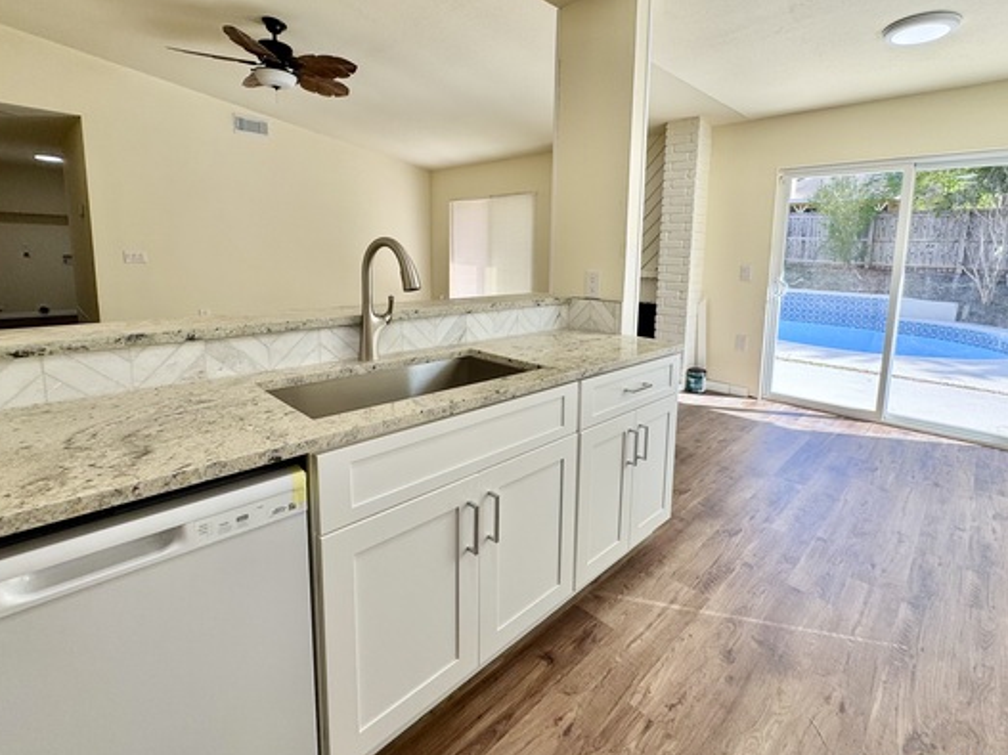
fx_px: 495
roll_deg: -2.1
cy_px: 317
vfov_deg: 74.2
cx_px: 553
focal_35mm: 17
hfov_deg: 90.8
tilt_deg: -7.8
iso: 40
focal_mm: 2.22
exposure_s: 1/176
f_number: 2.2
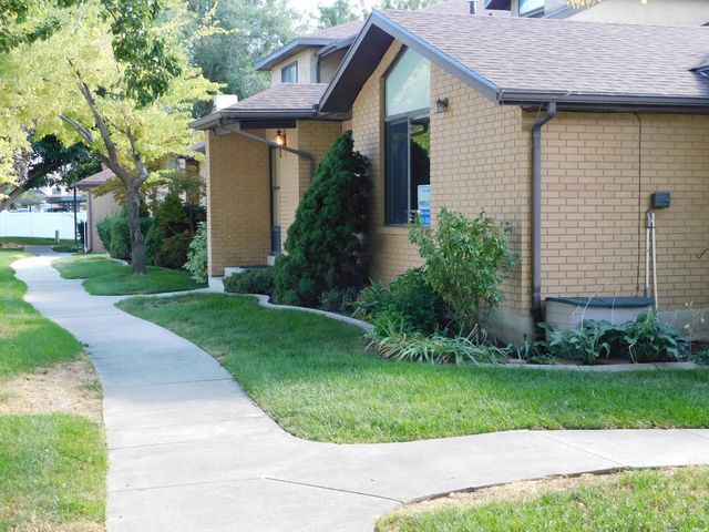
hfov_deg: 37.5
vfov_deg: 28.6
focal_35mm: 51
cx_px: 354
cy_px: 266
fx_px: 1045
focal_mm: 9
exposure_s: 1/50
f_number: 3.8
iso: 125
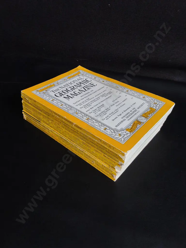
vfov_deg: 65.3
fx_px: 193
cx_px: 93
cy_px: 124
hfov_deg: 51.4
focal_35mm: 27
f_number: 2
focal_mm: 2.87
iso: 100
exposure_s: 1/120
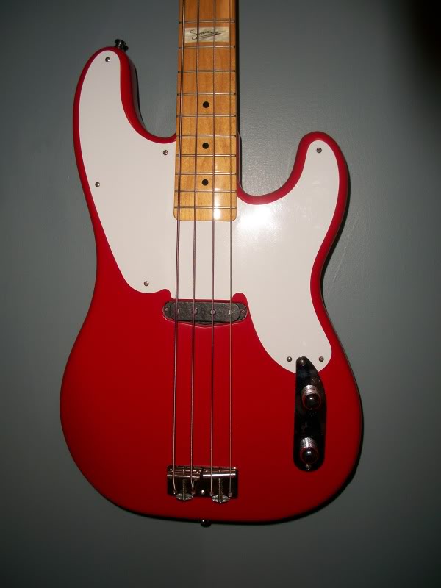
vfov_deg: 52.6
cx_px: 220
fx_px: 595
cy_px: 294
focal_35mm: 35
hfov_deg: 40.7
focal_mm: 6.3
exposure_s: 1/30
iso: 80
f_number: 3.1
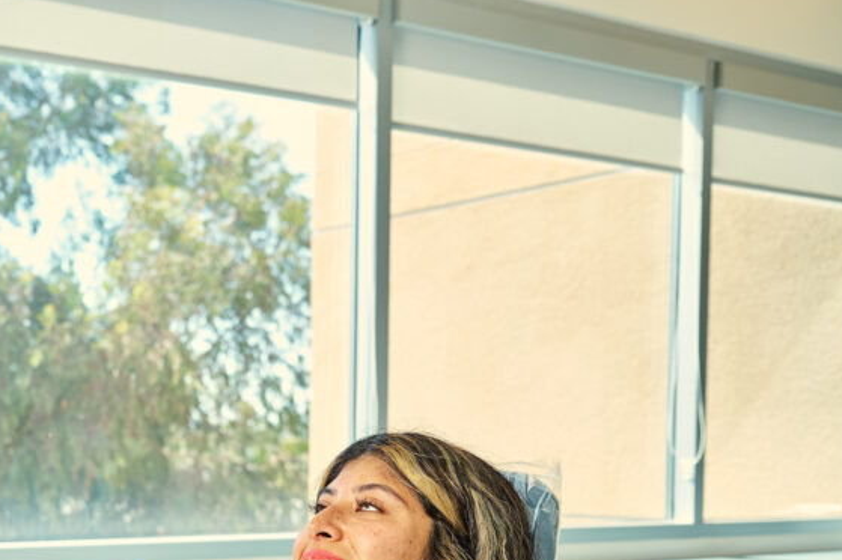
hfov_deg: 35.2
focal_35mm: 55
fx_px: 1286
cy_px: 507
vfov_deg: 23.9
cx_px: 181
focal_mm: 30
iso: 250
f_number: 4
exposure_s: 1/160
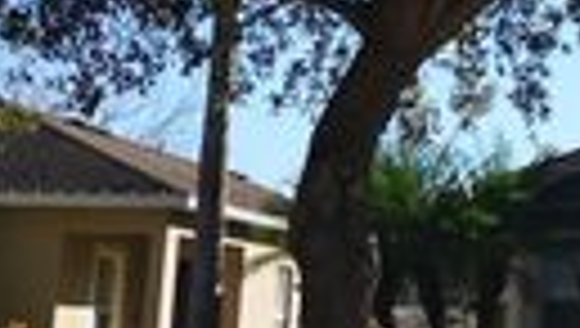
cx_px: 823
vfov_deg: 10.6
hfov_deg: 17.2
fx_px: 1756
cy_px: 7
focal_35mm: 114
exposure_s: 1/1733
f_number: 1.8
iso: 50
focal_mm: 5.58
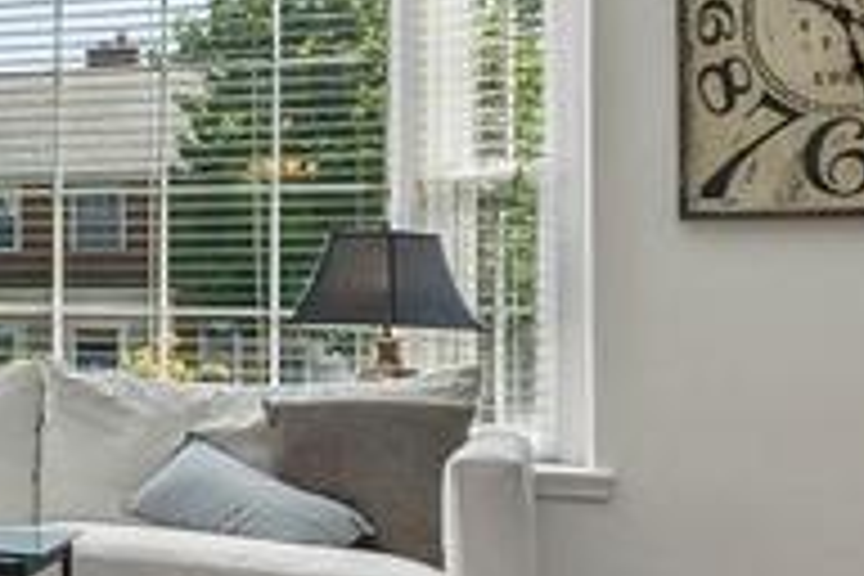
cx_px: -1012
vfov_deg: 17.0
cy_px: 349
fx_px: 1920
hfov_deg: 16.5
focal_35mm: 80
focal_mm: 10
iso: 400
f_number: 5.6
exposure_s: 1/80
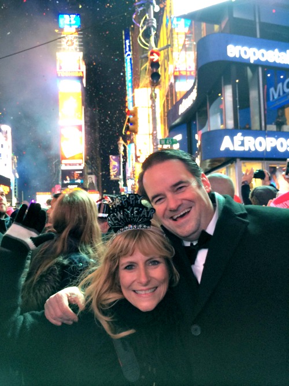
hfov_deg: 46.8
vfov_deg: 60.0
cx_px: 144
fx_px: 334
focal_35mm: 30
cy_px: 193
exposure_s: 1/30
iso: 100
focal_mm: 4.12
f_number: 2.2
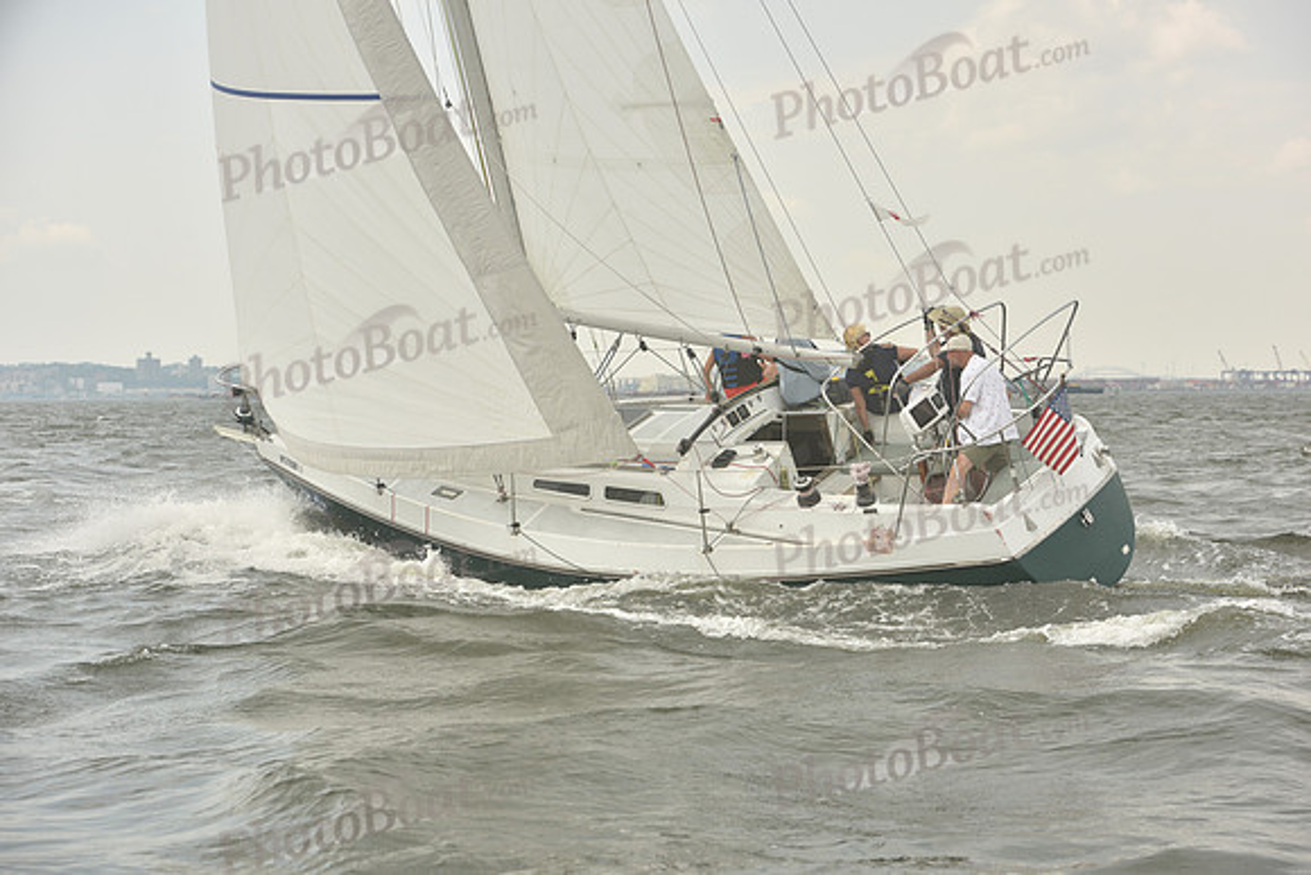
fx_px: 2550
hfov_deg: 28.8
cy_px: 438
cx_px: 656
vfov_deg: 19.5
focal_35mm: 70
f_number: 6.3
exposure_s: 1/800
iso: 250
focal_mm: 70
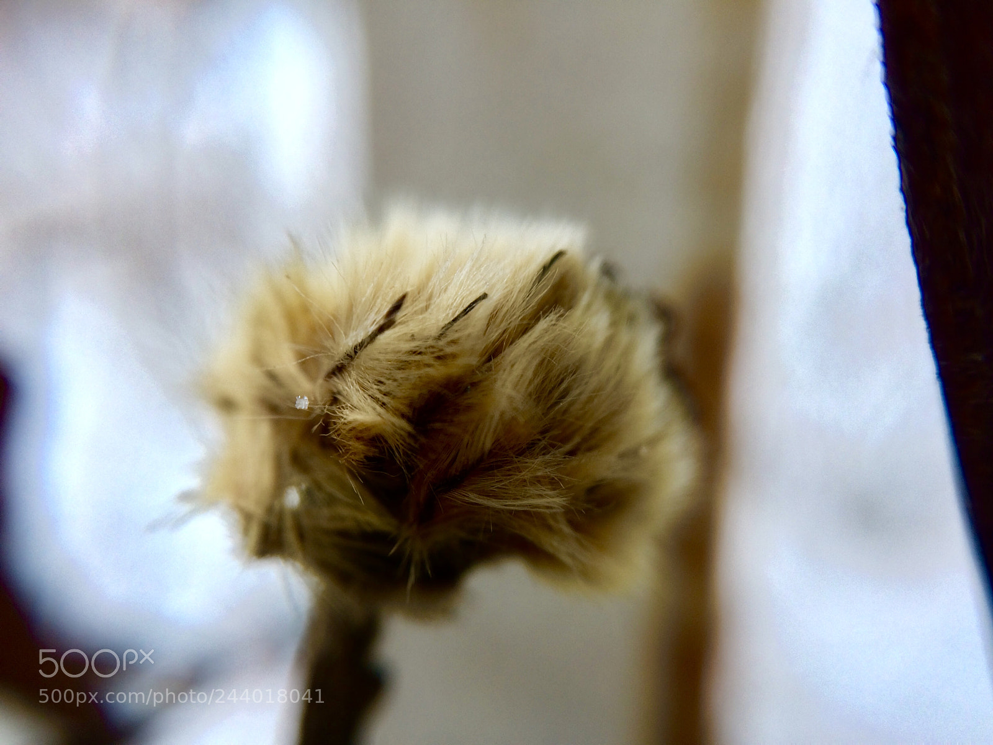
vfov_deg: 48.2
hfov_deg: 61.7
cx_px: 496
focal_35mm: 29
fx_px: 832
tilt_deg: -28.0
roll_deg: +27.4
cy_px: 372
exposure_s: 1/100
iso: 40
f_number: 2.2
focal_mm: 4.15
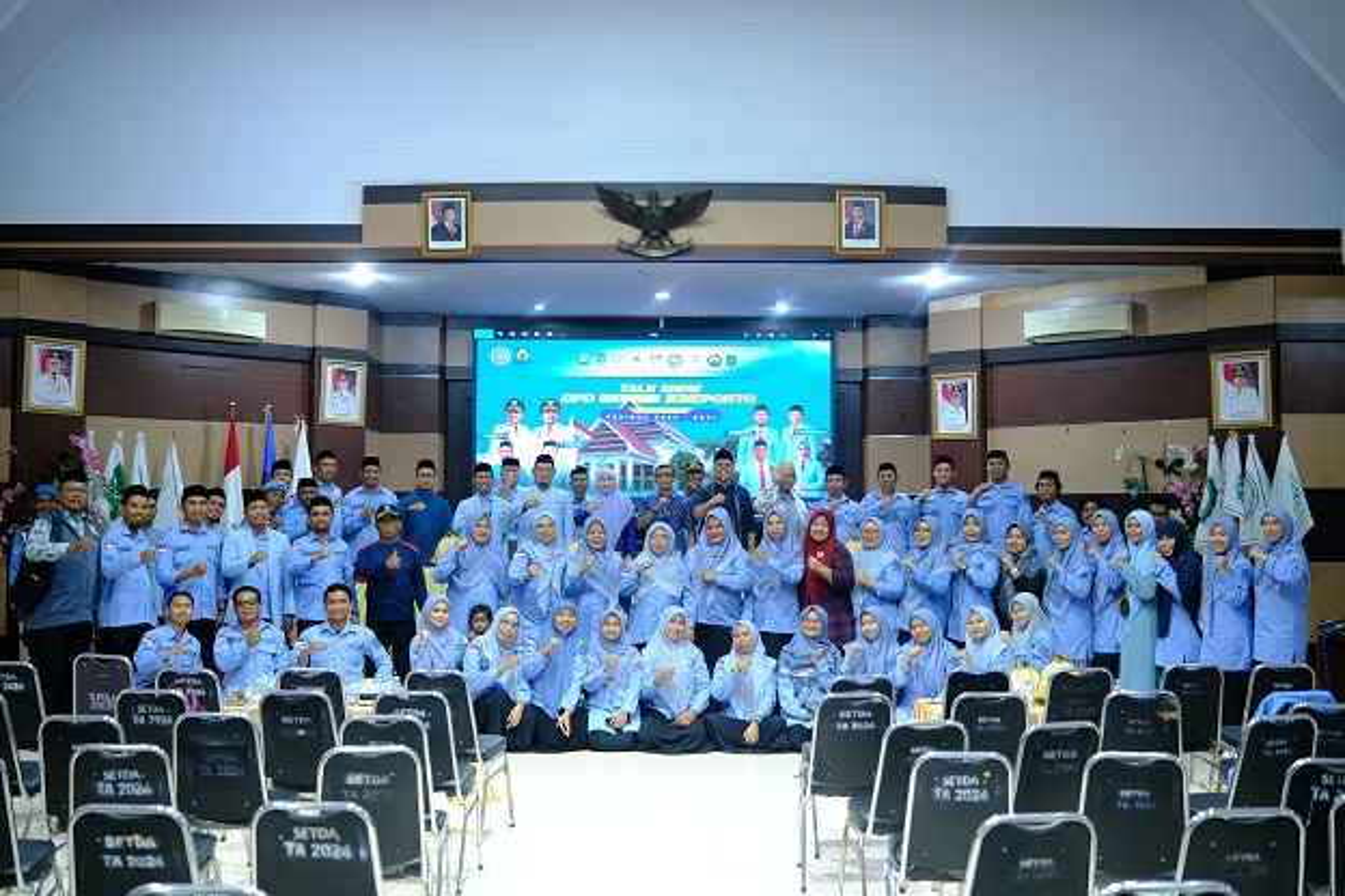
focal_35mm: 41
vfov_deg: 32.6
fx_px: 1532
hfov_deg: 47.4
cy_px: 448
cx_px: 672
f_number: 1.6
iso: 400
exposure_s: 1/40
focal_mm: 27
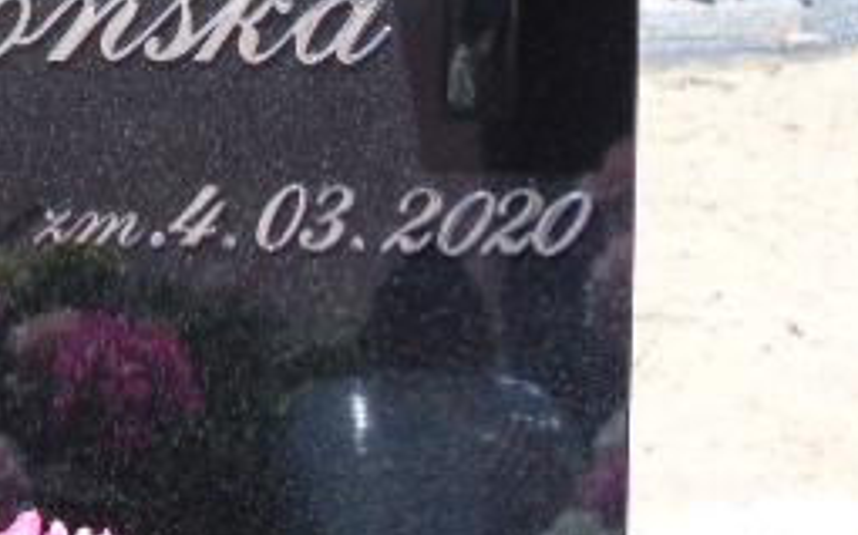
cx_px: 44
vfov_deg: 6.9
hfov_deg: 11.0
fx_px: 4417
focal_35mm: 189
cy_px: 71
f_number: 3.7
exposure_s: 1/640
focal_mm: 12.8
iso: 80
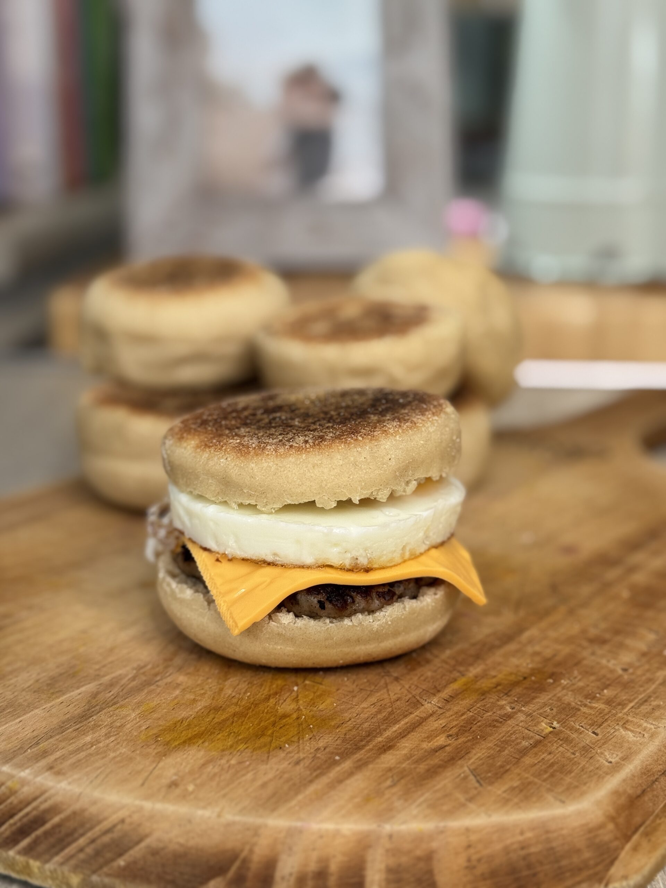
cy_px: 444
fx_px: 1231
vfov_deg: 39.7
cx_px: 333
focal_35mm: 48
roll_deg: -0.6
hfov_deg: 30.3
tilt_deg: -15.5
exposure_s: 1/225
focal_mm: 6.76
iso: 64
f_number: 1.78
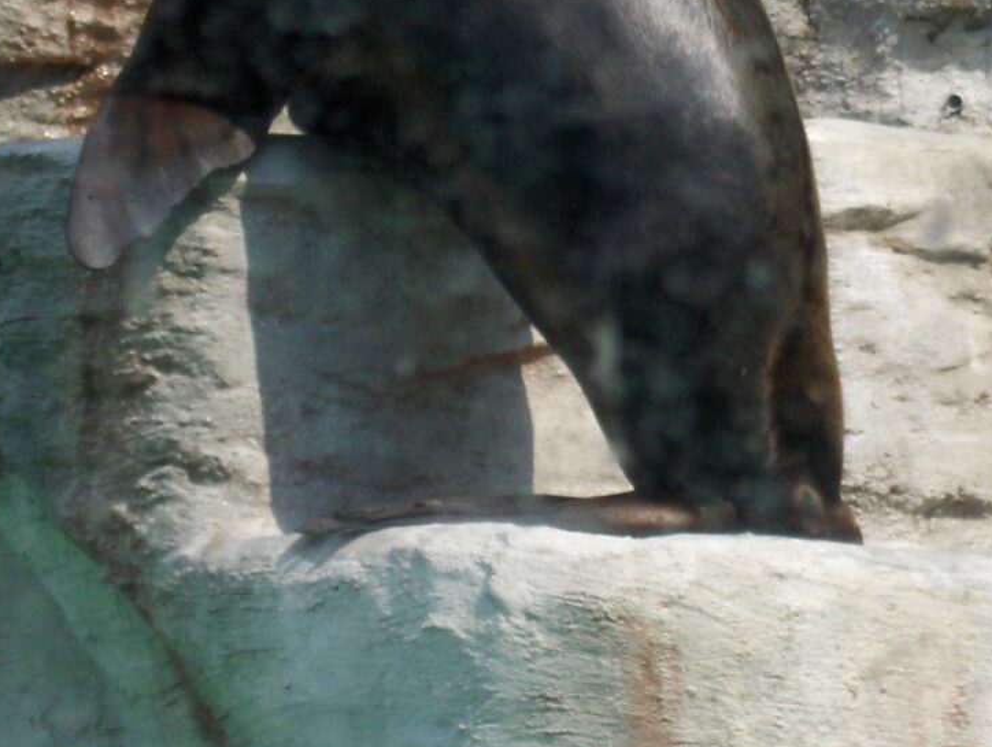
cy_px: 39
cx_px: 404
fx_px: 8523
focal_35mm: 297
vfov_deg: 5.0
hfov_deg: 6.7
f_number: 5
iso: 100
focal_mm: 22.5
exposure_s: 1/433
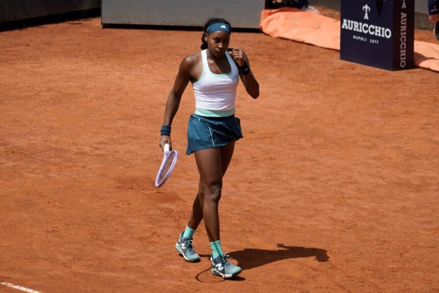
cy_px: 146
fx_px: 2926
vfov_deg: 5.7
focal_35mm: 240
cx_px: 220
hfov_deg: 8.6
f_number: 6.3
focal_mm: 240
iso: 320
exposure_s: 1/2000
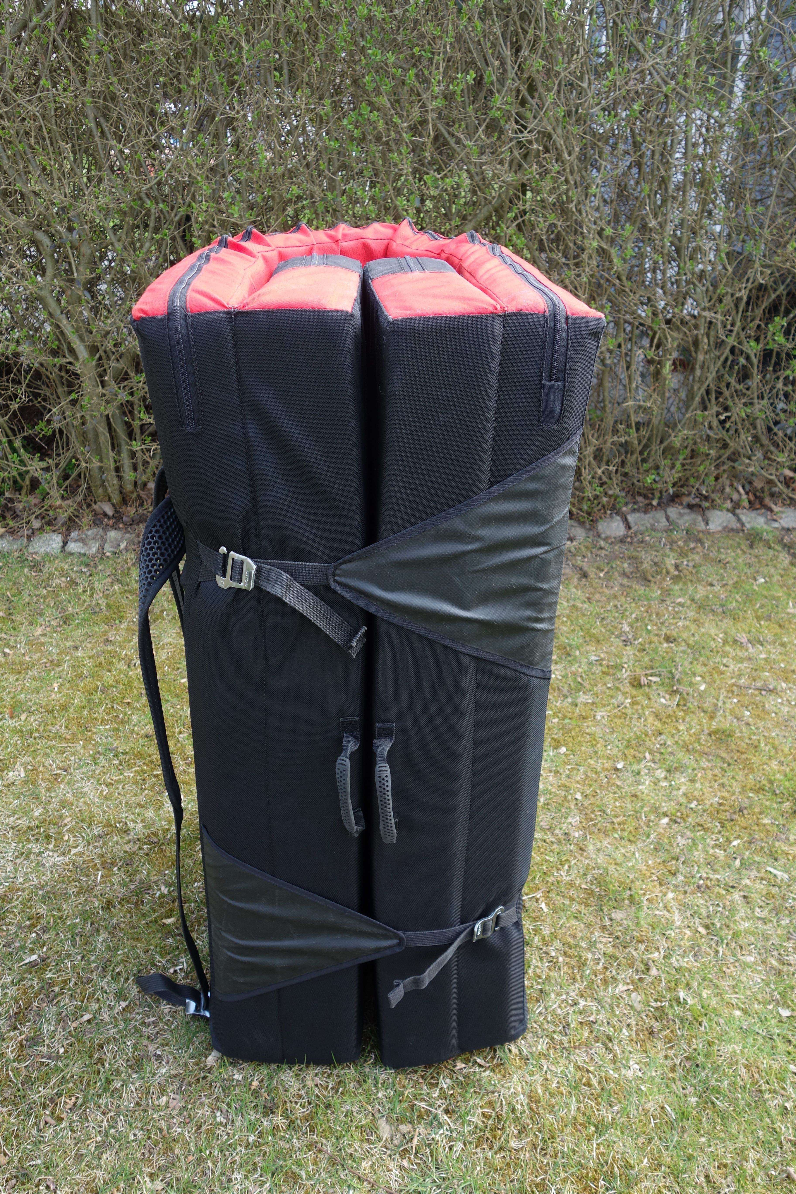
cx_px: 398
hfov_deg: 46.4
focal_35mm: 28
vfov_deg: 65.5
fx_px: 929
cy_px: 597
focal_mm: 10.4
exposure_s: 1/100
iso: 125
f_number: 3.5
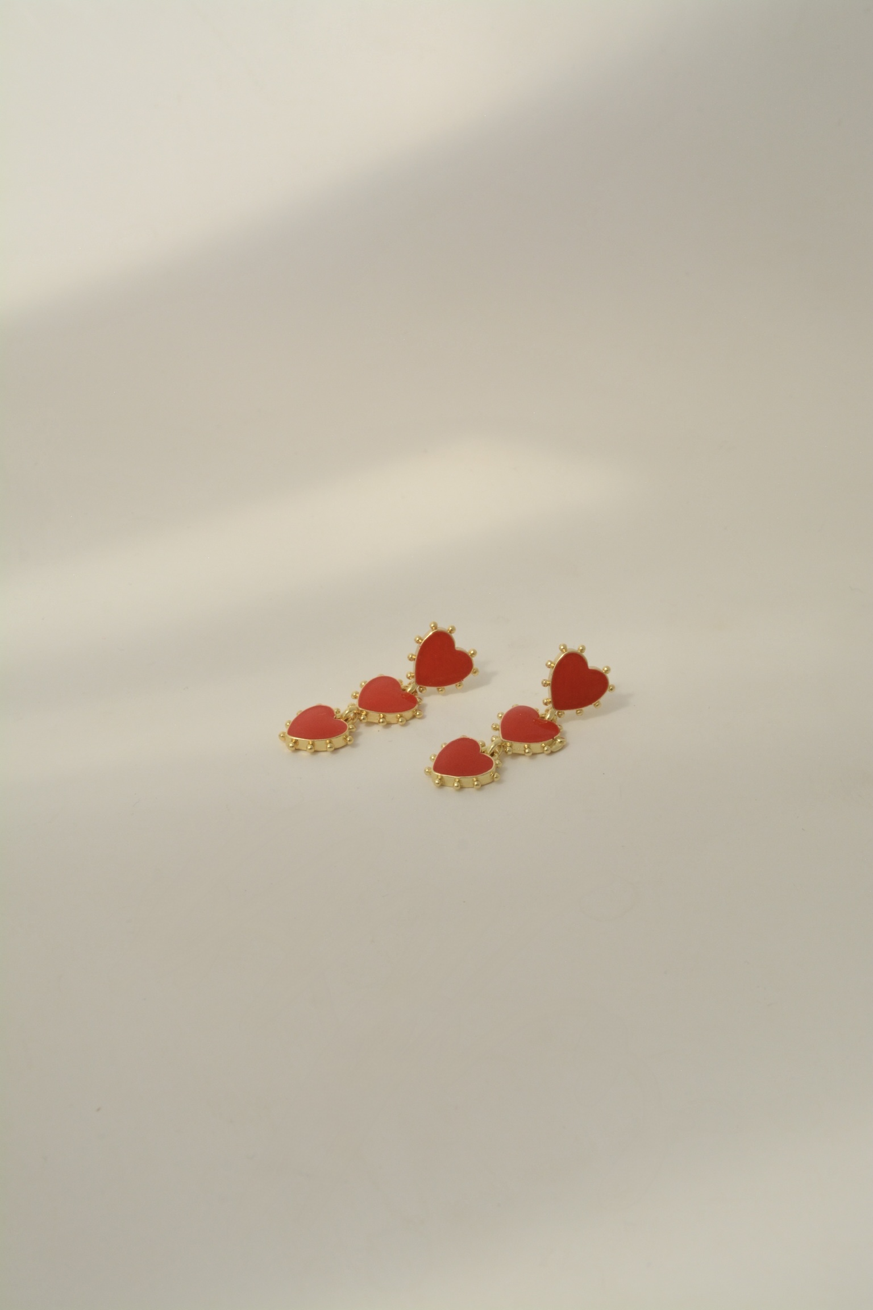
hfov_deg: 18.9
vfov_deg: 28.1
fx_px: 2619
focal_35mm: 72
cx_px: 436
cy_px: 655
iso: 500
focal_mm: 48
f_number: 16
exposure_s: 1/1000
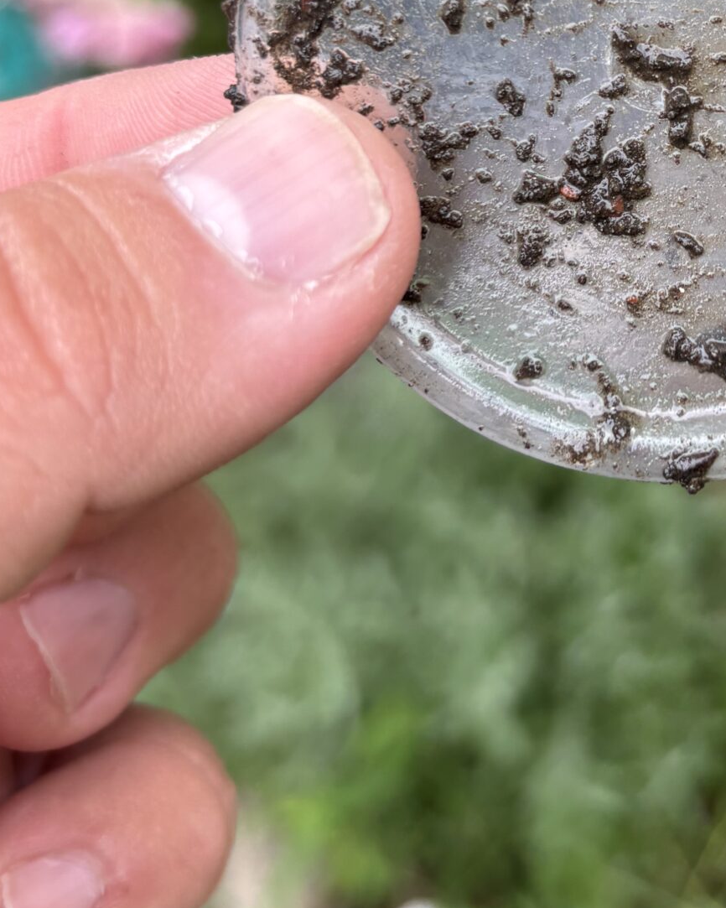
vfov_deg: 30.4
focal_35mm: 60
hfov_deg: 24.4
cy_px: 127
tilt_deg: -54.6
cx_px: 704
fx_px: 1612
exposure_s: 1/245
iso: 40
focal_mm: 5.96
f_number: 1.6
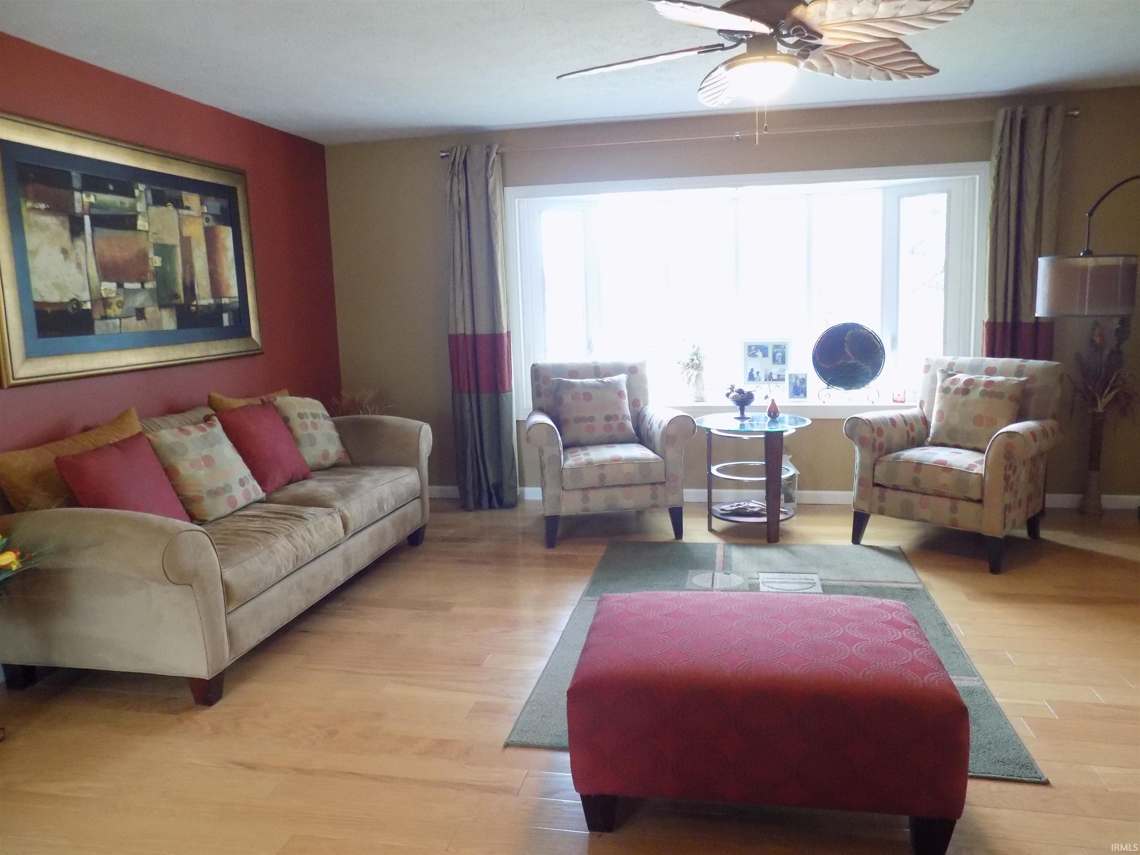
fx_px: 790
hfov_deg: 71.6
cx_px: 570
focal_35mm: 24
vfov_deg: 56.8
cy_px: 428
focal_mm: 4.3
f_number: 3.1
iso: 400
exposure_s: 1/15
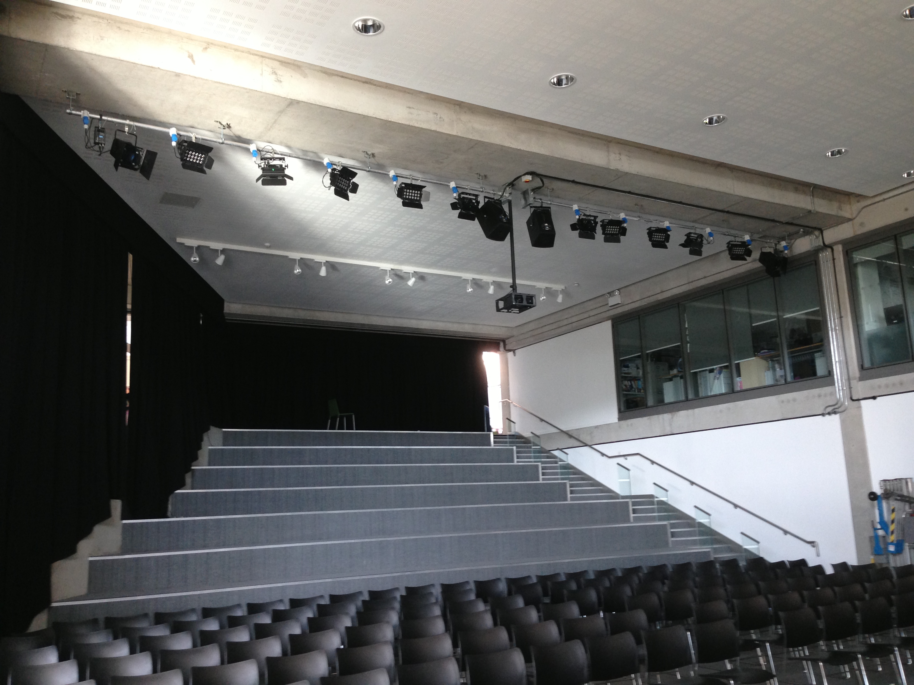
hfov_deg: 55.4
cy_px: 342
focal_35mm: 33
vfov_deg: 42.9
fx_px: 871
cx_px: 457
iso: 125
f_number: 2.4
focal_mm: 4.13
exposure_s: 1/20
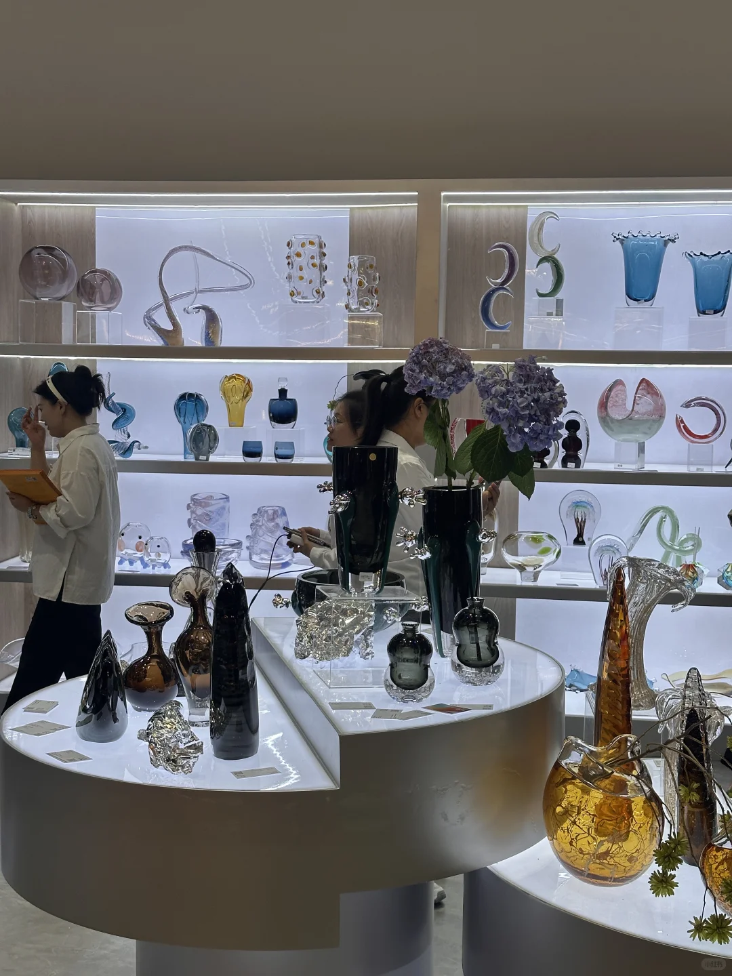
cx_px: 366
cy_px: 488
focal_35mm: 48
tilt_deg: -3.4
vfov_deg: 39.7
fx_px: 1353
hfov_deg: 30.3
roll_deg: -1.5
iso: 64
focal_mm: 6.86
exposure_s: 1/651
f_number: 1.78
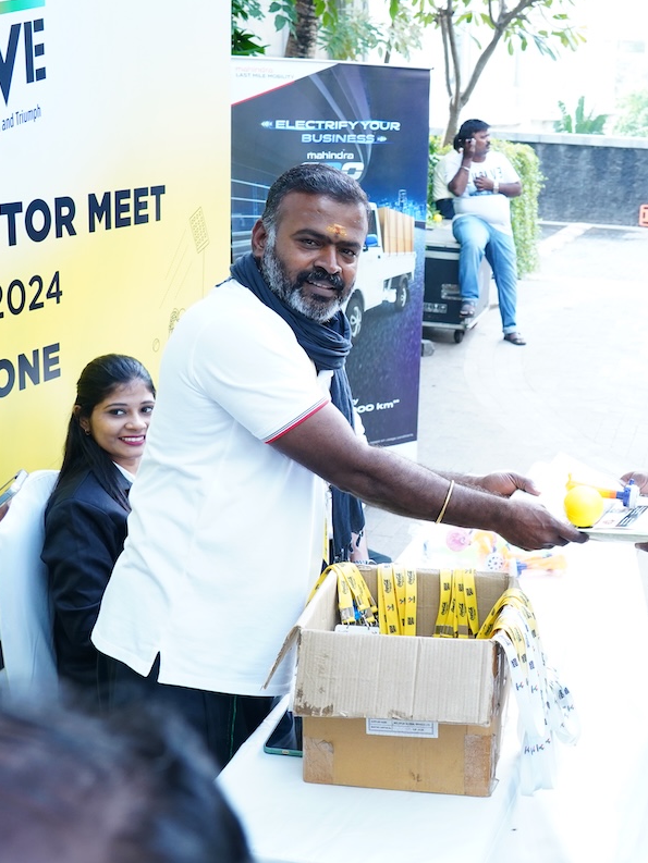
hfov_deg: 29.5
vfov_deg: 39.7
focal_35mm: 48
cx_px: 525
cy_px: 429
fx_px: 1198
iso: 1600
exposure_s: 1/200
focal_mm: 33
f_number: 6.3
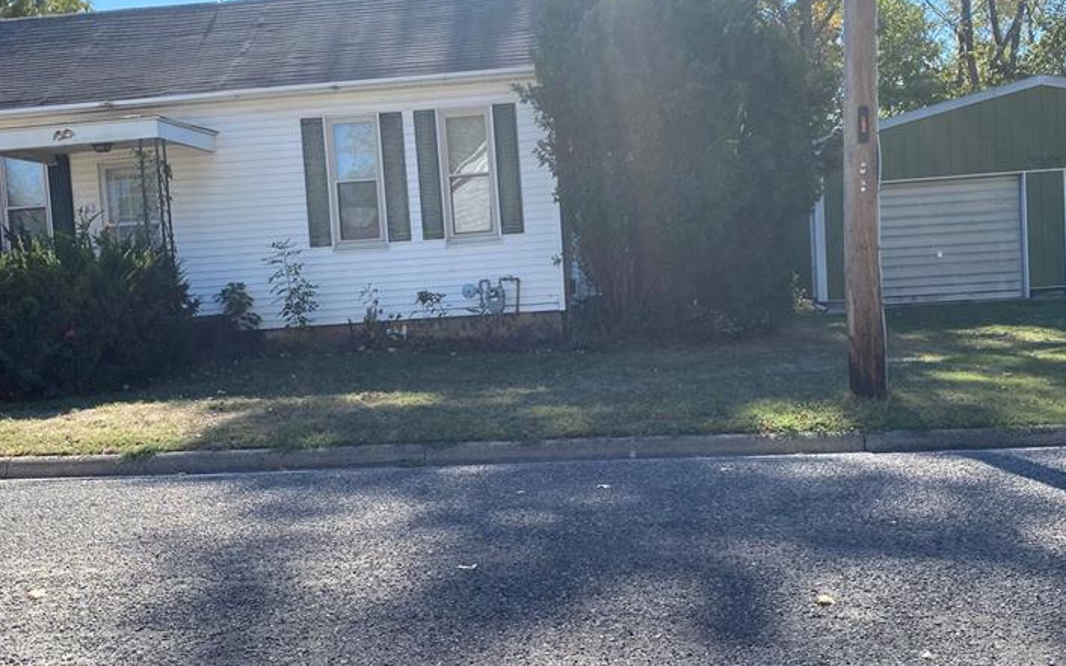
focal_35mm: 40
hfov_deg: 49.3
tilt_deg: -4.2
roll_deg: +3.4
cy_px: 365
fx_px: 1162
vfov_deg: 32.0
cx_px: 556
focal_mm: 4.25
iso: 32
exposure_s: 1/1412
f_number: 1.8
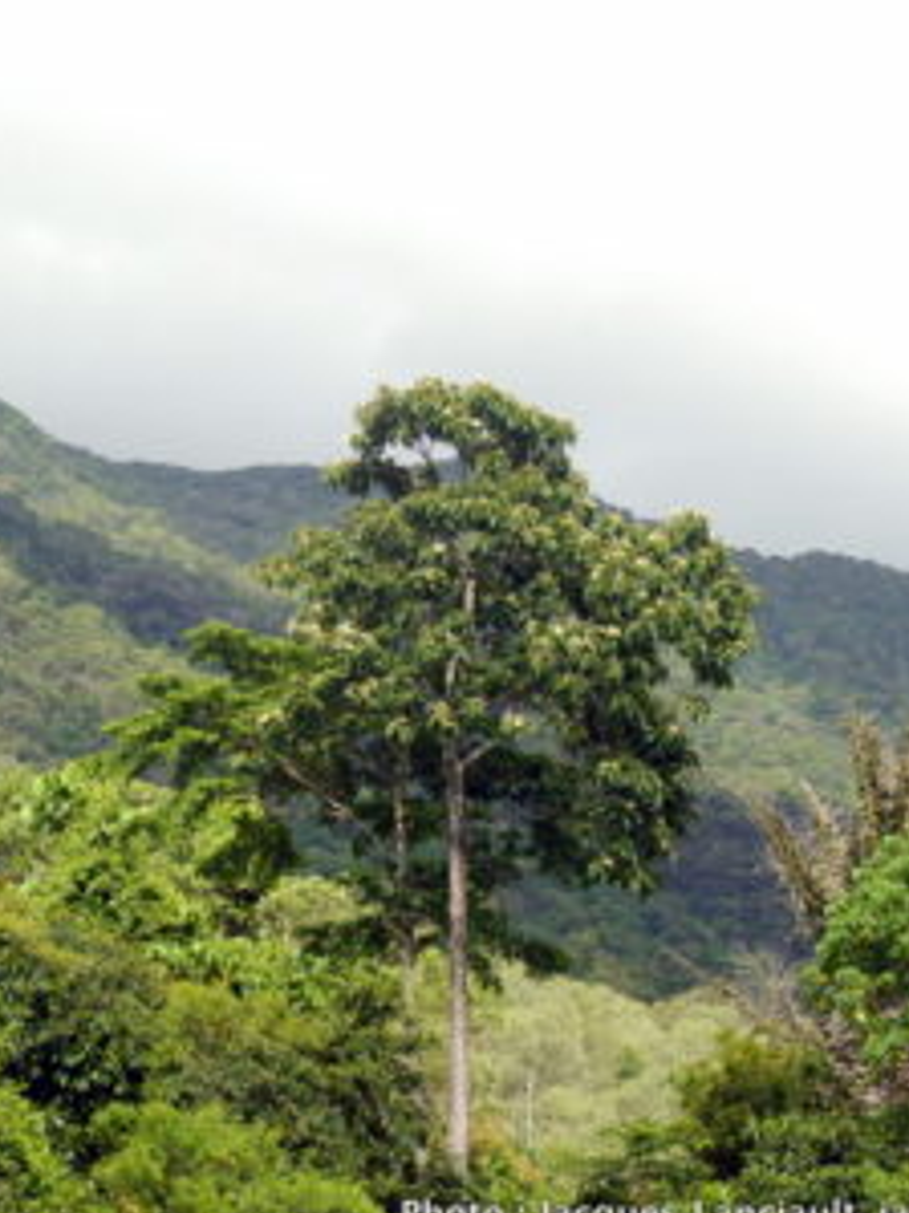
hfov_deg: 12.7
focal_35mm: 116
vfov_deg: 17.0
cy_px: 594
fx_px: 4064
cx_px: 142
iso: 500
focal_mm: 48
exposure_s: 1/250
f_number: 13
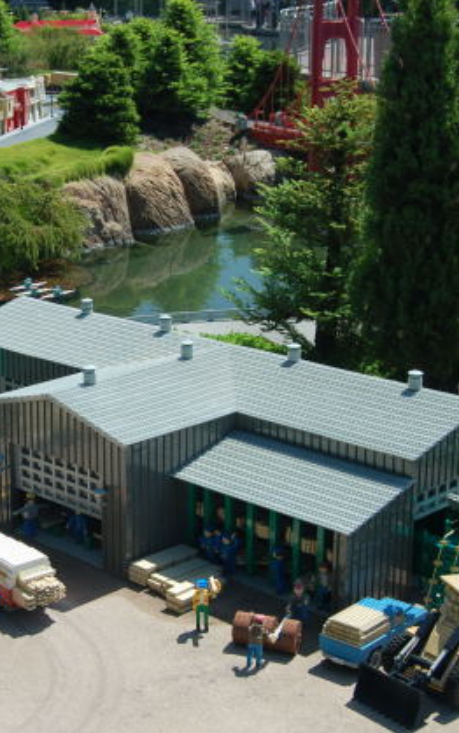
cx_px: 39
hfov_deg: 18.3
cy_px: 369
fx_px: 1401
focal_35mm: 70
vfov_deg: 29.4
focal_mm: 30
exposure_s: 1/160
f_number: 6.3
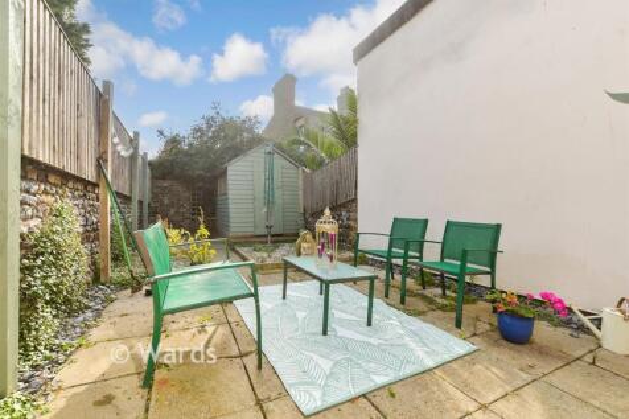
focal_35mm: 15
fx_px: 262
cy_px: 210
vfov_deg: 77.3
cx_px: 314
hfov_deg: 100.4
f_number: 8
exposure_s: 1/250
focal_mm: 10
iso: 320
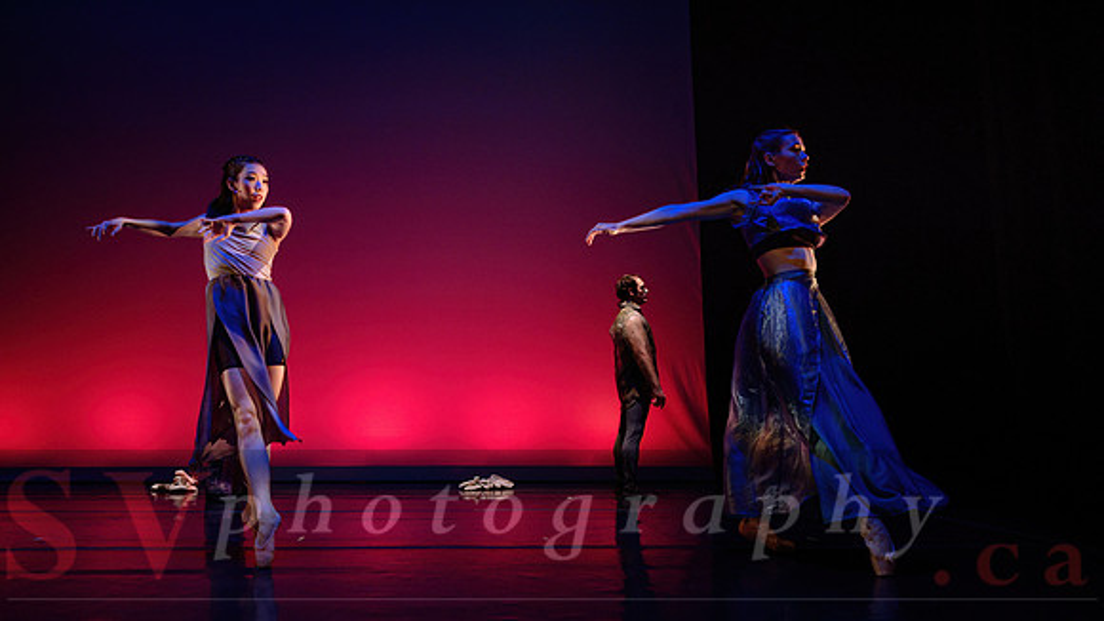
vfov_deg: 39.6
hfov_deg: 64.9
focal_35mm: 29
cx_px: 463
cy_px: 322
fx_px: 861
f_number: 1.4
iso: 1000
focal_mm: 24
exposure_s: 1/400
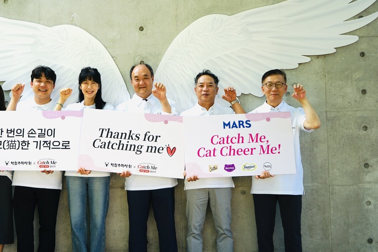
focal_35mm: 60
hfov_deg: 33.2
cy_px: 114
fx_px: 630
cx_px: 136
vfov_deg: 22.6
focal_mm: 45
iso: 100
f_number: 4.5
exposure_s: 1/160
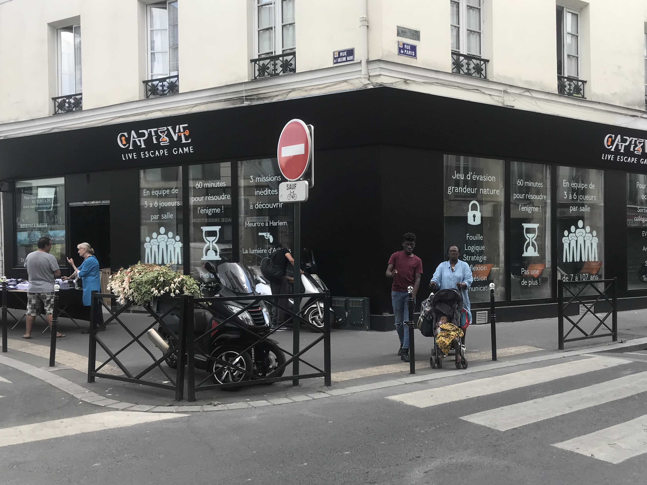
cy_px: 262
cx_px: 370
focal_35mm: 34
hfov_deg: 53.8
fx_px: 635
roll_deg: +0.8
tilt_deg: +1.1
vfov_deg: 41.8
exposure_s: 1/365
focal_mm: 3.99
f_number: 1.8
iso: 20
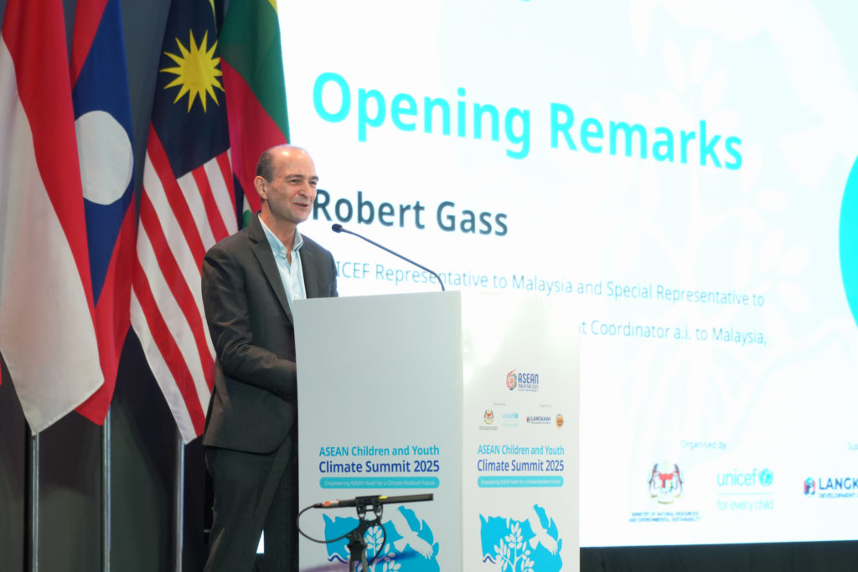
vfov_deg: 13.0
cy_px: 286
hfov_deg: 19.5
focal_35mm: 105
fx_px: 2503
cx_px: 429
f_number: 2.8
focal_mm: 70
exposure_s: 1/100
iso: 1000
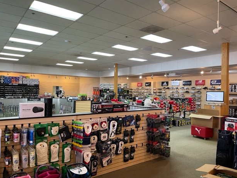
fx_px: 185
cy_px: 91
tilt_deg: -1.3
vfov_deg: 51.4
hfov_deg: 65.3
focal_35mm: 27
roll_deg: -0.7
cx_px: 120
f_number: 1.6
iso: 200
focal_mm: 5.1
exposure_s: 1/60
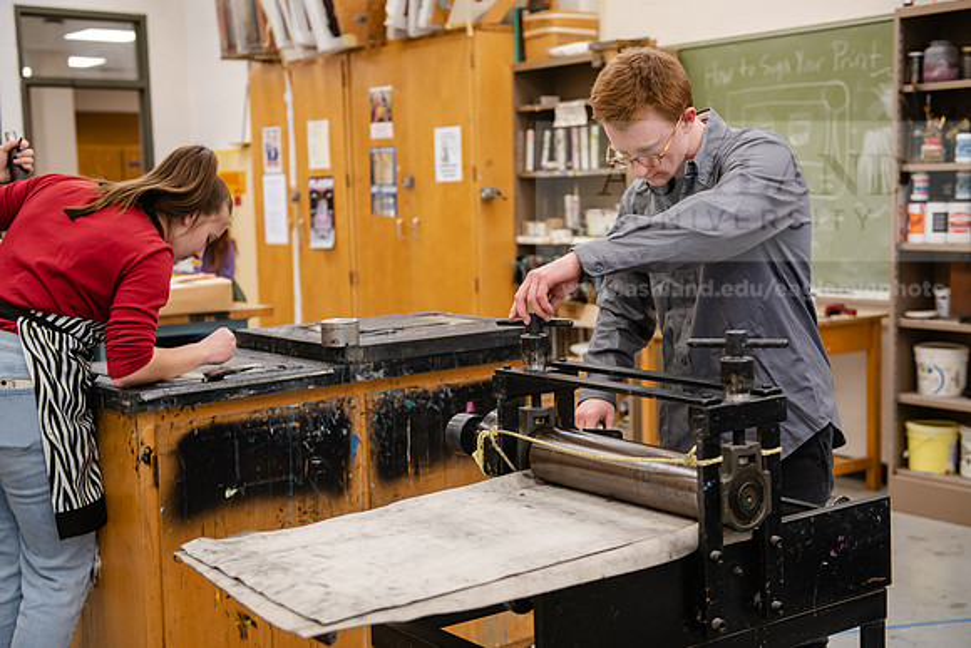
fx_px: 1403
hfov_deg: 38.2
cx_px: 486
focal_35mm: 52
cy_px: 324
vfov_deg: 26.0
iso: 400
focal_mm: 52
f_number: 3.5
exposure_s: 1/100
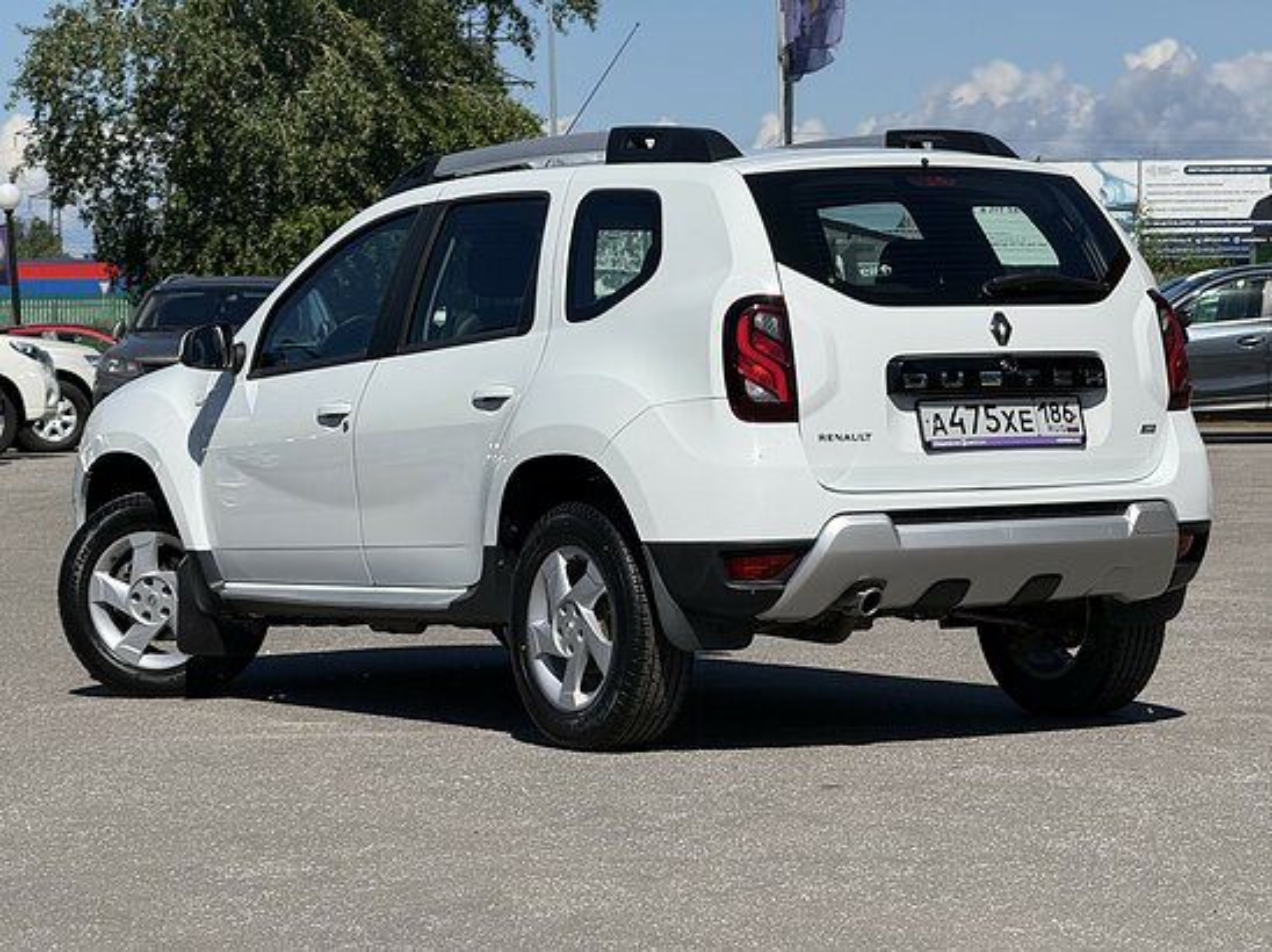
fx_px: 4406
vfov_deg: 12.3
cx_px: 636
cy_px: 476
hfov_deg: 16.4
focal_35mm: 120
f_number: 2.8
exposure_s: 1/2933
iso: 50
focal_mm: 15.66
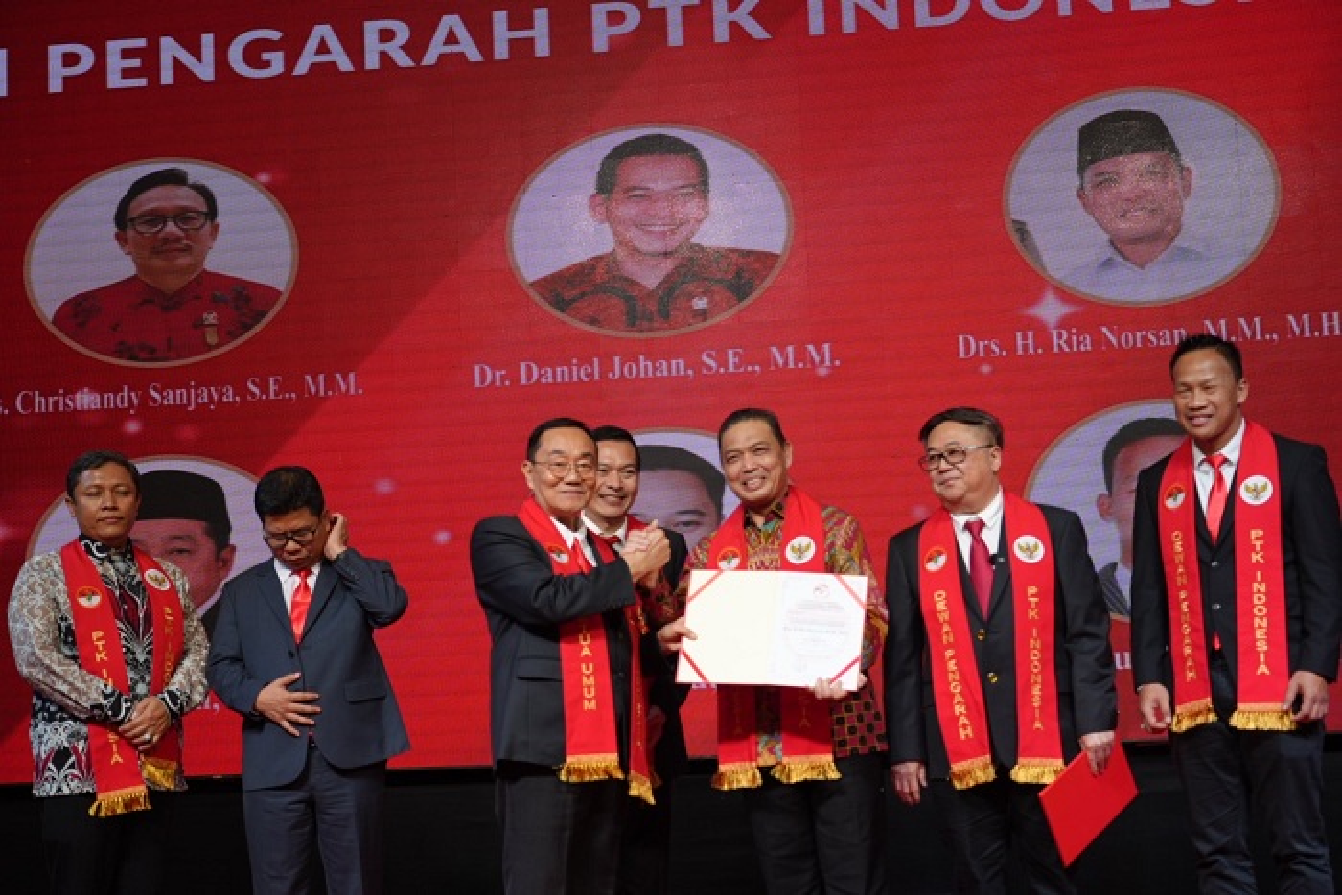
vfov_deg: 25.1
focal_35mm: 54
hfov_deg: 36.9
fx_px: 2013
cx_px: 671
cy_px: 448
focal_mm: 54
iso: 400
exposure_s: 1/160
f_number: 4
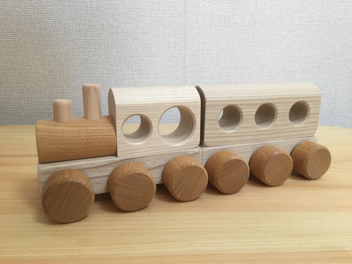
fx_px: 295
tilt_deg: -14.1
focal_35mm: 29
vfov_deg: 48.2
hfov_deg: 61.7
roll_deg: -1.1
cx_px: 176
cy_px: 132
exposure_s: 1/30
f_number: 2.2
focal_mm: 4.15
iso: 100
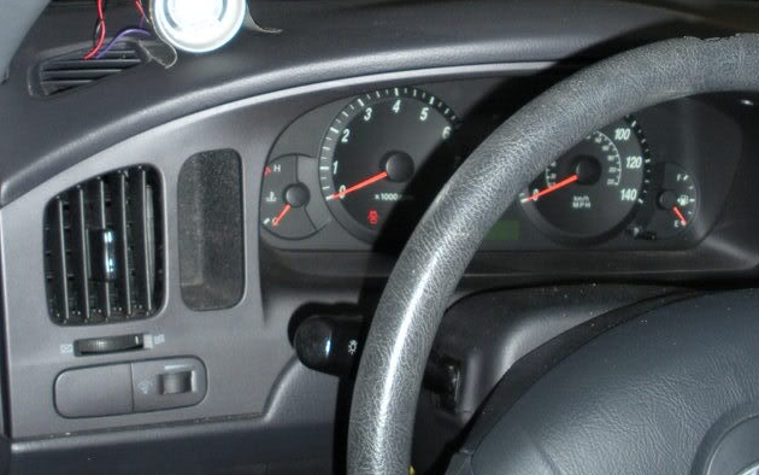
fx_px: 1283
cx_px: 310
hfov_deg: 32.9
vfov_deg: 20.8
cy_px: 124
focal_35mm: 62
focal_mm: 6.3
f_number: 3.5
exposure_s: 1/60
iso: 139
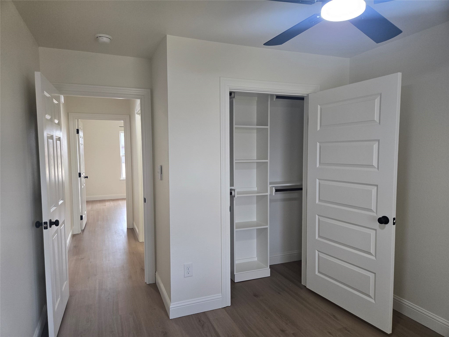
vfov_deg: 58.9
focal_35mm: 23
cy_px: 168
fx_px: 298
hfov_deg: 73.9
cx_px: 224
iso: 125
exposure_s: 1/120
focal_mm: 5.4
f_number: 1.8
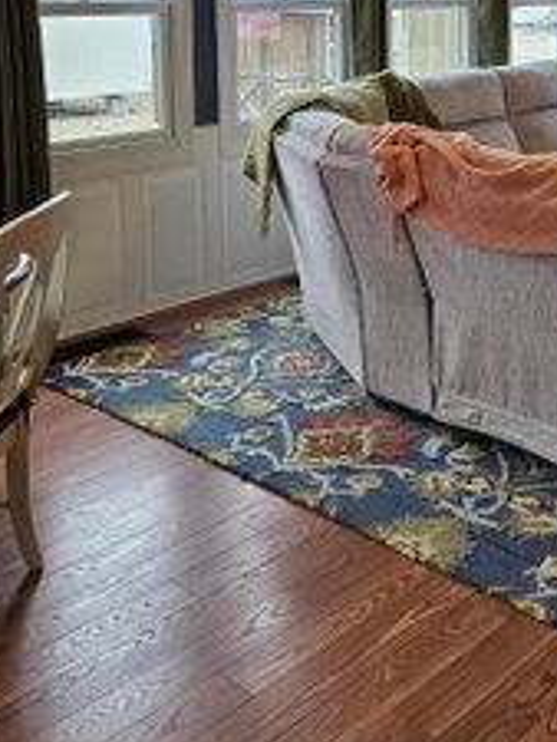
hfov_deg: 28.4
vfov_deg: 36.4
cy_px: 73
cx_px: 514
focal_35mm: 49
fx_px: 1050
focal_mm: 5.4
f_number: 1.8
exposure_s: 1/120
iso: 200
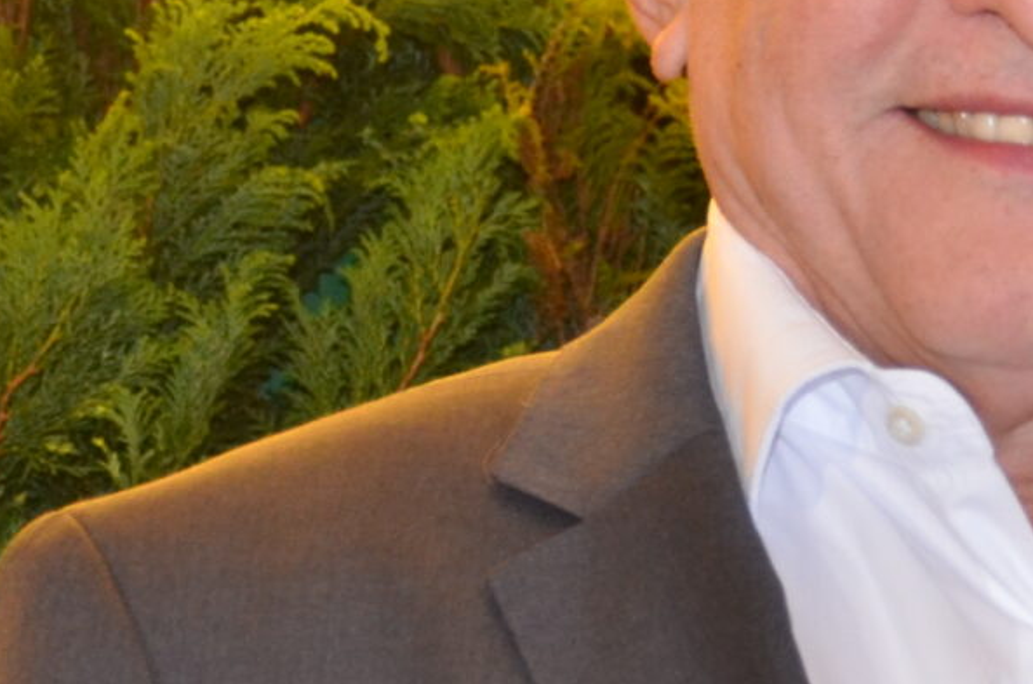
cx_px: 981
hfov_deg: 10.6
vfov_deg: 7.0
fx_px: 5553
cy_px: 547
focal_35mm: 194
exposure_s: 1/60
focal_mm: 30
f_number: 4
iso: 640
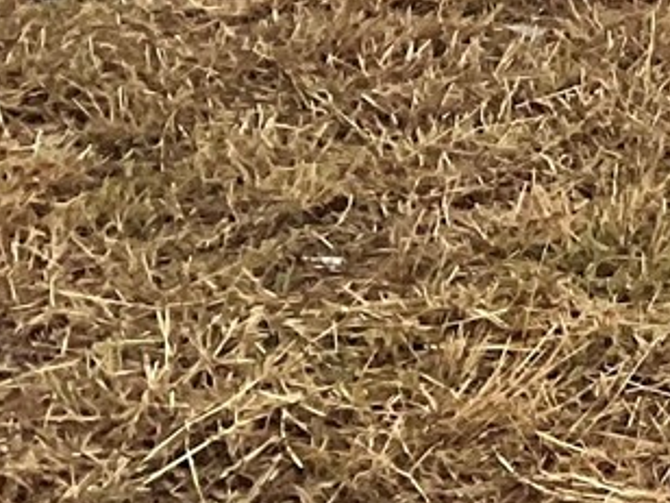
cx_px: 2193
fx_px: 3736
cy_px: -736
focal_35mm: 193
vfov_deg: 7.2
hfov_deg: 8.2
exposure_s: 1/551
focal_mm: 3
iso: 16
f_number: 1.8
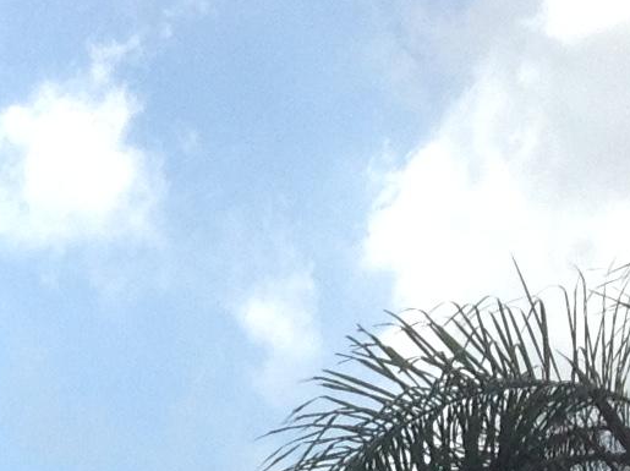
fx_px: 3199
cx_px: -489
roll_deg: -1.5
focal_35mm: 176
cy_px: 1121
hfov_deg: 10.6
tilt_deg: +7.3
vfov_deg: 7.8
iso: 50
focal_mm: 4.28
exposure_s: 1/2747
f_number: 2.4
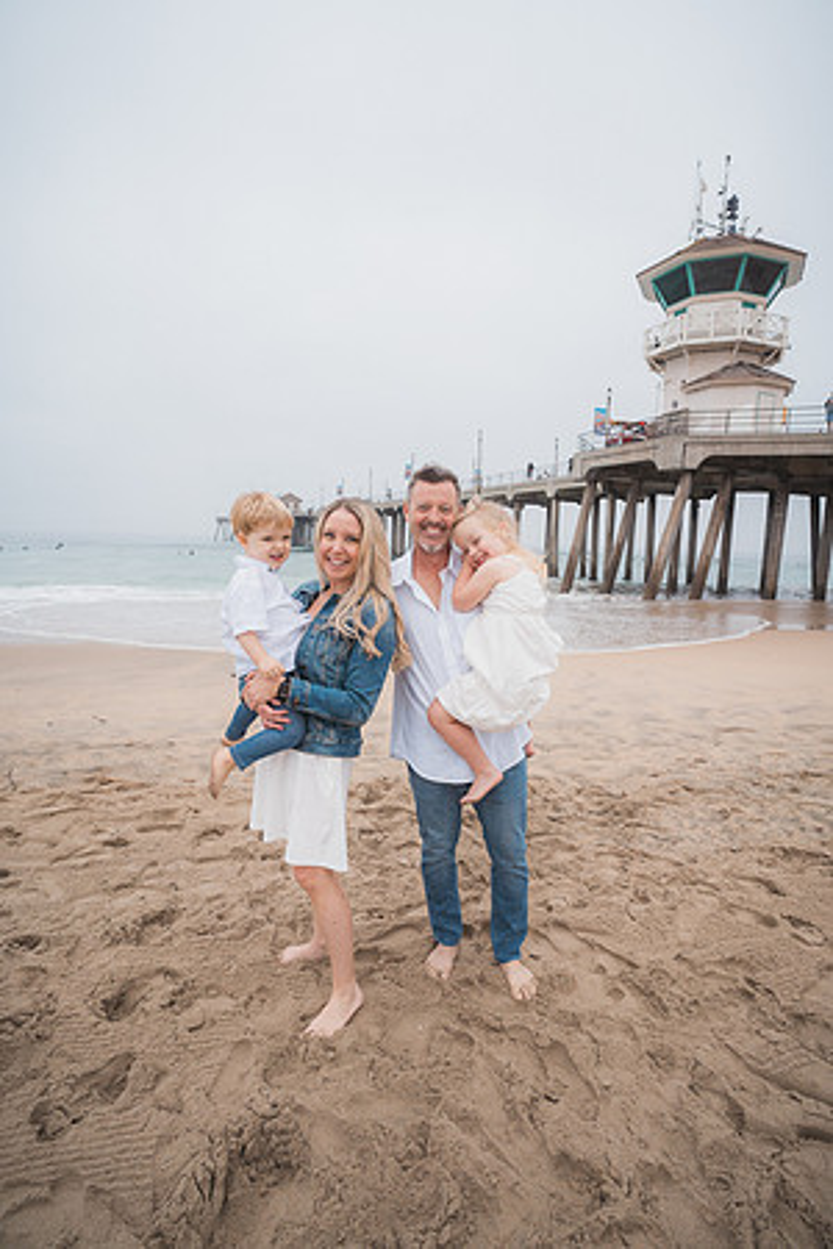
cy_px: 624
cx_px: 416
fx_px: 625
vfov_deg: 90.0
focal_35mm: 18
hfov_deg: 67.4
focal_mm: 18
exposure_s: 1/800
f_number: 4
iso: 160
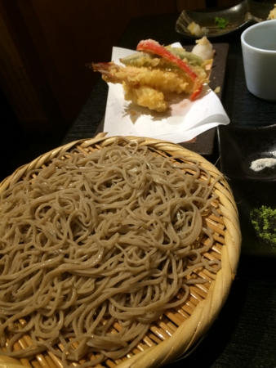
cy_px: 184
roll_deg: +17.0
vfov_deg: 61.6
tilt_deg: -44.0
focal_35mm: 29
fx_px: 308
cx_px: 138
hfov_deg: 48.3
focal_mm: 4.15
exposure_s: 1/30
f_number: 2.2
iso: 80
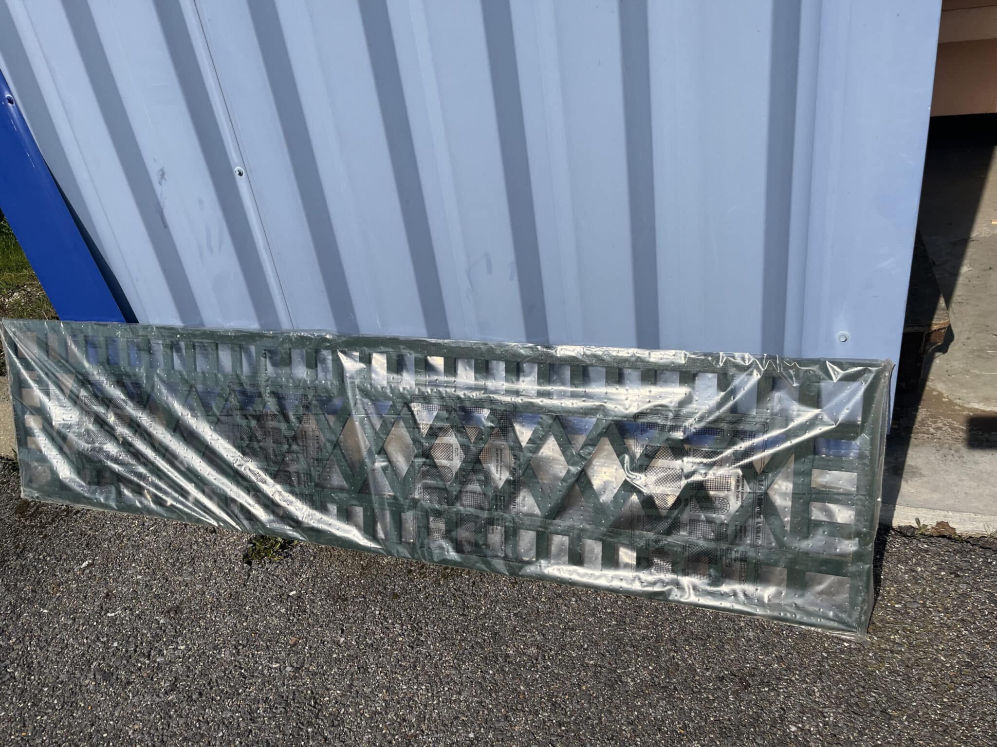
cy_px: 374
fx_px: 749
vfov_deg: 53.1
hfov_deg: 67.3
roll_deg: +9.2
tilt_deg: -27.8
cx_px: 498
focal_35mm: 26
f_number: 1.6
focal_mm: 5.1
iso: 50
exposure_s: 1/4854
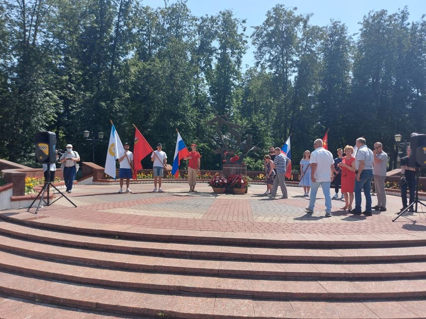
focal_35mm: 24
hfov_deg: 71.6
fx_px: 295
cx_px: 213
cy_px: 160
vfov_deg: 56.8
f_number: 1.8
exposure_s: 1/799
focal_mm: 5.23
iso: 32
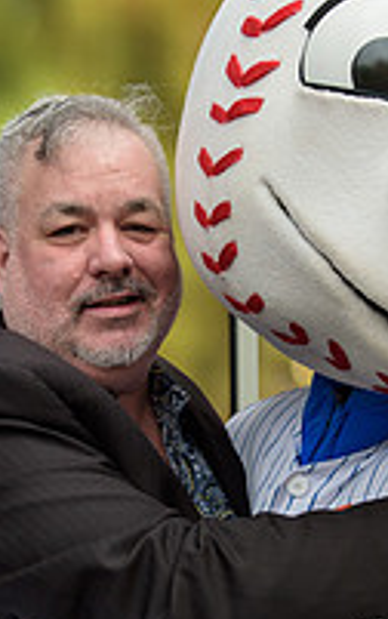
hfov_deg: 13.9
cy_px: 371
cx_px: 249
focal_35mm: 94
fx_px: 1587
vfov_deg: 22.0
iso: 200
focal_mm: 32
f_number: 4
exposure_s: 1/250
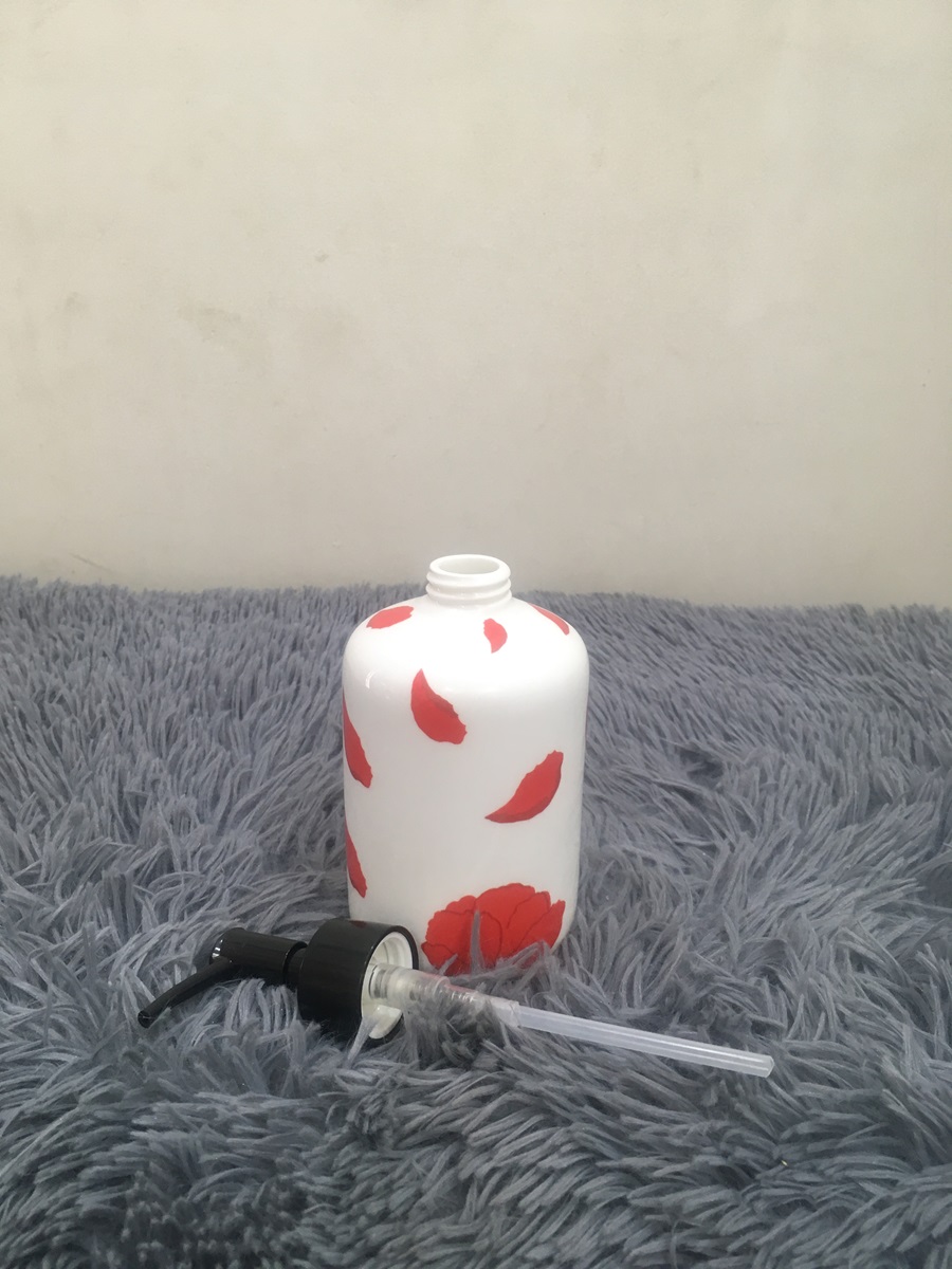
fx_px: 1063
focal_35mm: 29
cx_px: 476
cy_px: 634
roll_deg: -1.1
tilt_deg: -23.3
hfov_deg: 48.2
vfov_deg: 61.7
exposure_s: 1/33
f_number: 2.2
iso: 100
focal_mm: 4.15
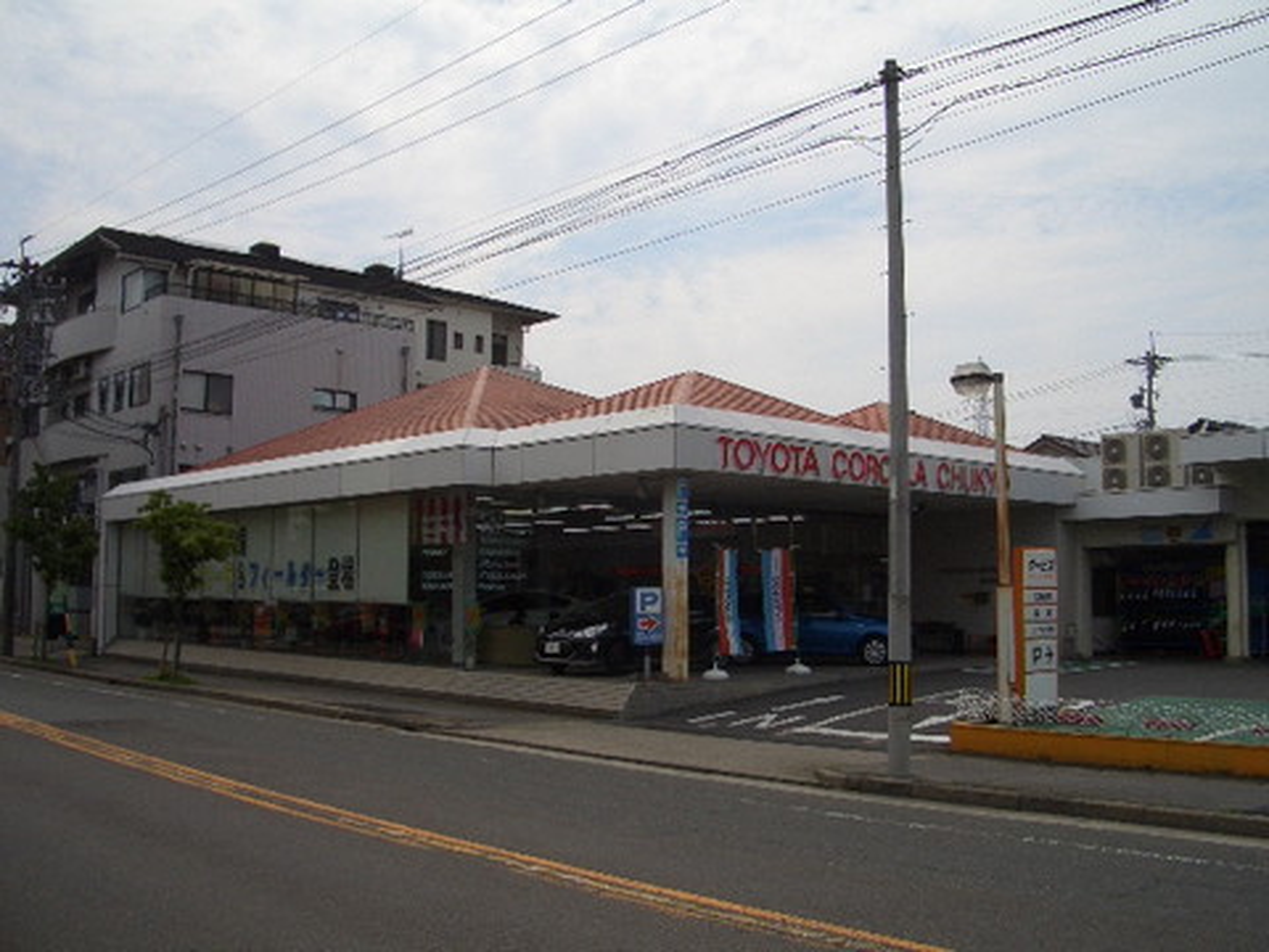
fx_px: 1283
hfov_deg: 52.6
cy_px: 476
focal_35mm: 35
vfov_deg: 40.7
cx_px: 634
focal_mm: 5.8
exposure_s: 1/800
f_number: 4.3
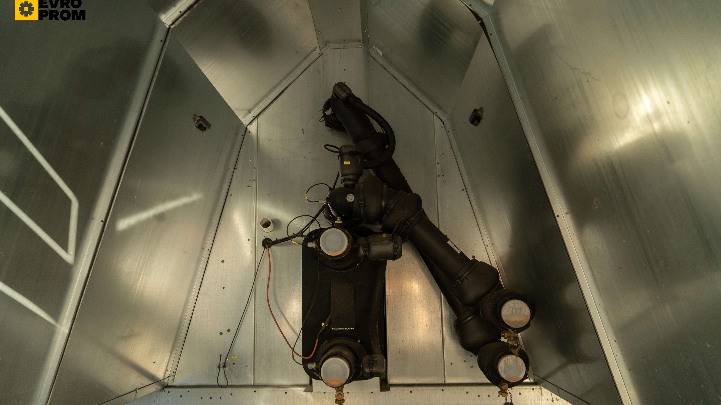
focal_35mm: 26
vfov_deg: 44.4
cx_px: 356
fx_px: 497
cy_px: 216
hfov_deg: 71.9
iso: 125
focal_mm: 24
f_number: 4
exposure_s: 1/50
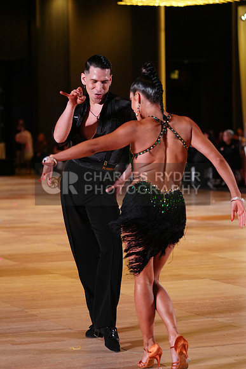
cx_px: 123
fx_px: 1178
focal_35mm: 115
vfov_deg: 17.8
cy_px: 184
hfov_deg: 11.9
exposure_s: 1/400
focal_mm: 115
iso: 2500
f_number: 4
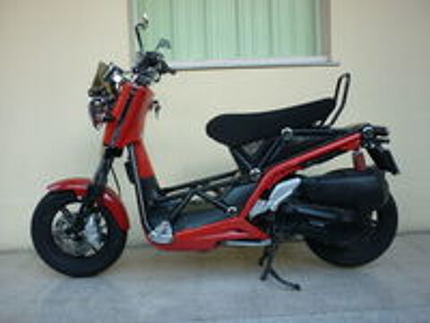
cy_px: 162
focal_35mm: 33
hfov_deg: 55.4
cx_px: 215
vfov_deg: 42.9
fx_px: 410
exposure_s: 1/60
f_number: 2.8
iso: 80
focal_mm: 5.5
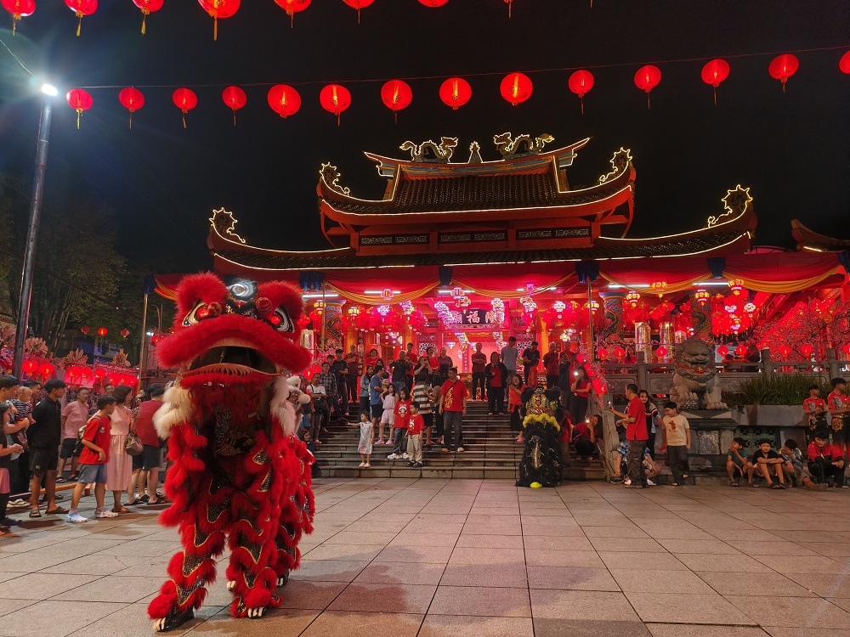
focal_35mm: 23
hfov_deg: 73.9
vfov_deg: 58.9
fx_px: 565
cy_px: 318
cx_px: 425
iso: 1504
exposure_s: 1/33.3
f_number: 1.8
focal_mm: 5.56
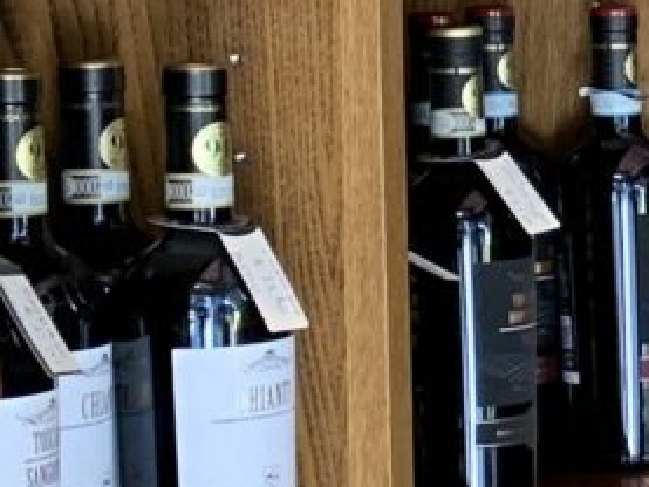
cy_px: 129
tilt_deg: -3.6
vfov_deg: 7.7
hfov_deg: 8.4
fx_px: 3601
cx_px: 2024
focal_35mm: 192
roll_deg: -0.5
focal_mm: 4.25
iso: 100
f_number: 1.8
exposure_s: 1/60
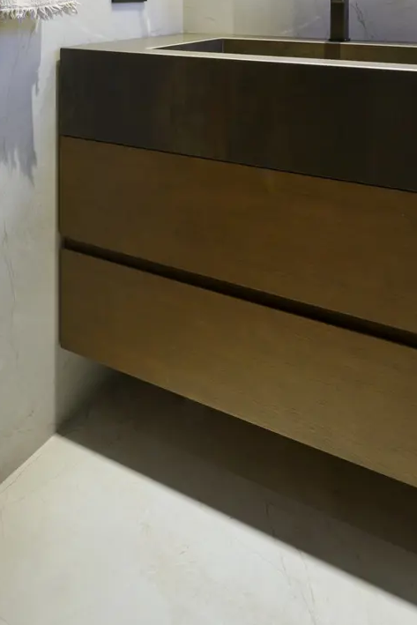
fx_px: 556
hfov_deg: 41.1
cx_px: 232
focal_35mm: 32
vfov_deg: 47.1
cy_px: -21
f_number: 13
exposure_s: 2
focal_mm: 14
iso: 125
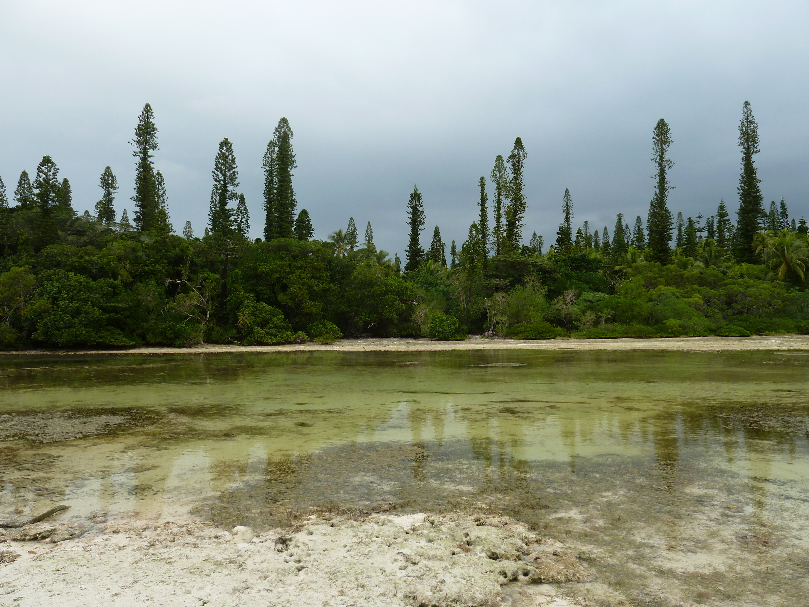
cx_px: 404
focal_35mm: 25
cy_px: 304
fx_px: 584
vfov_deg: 54.9
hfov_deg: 69.4
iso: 80
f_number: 3.5
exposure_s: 1/100
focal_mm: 4.1
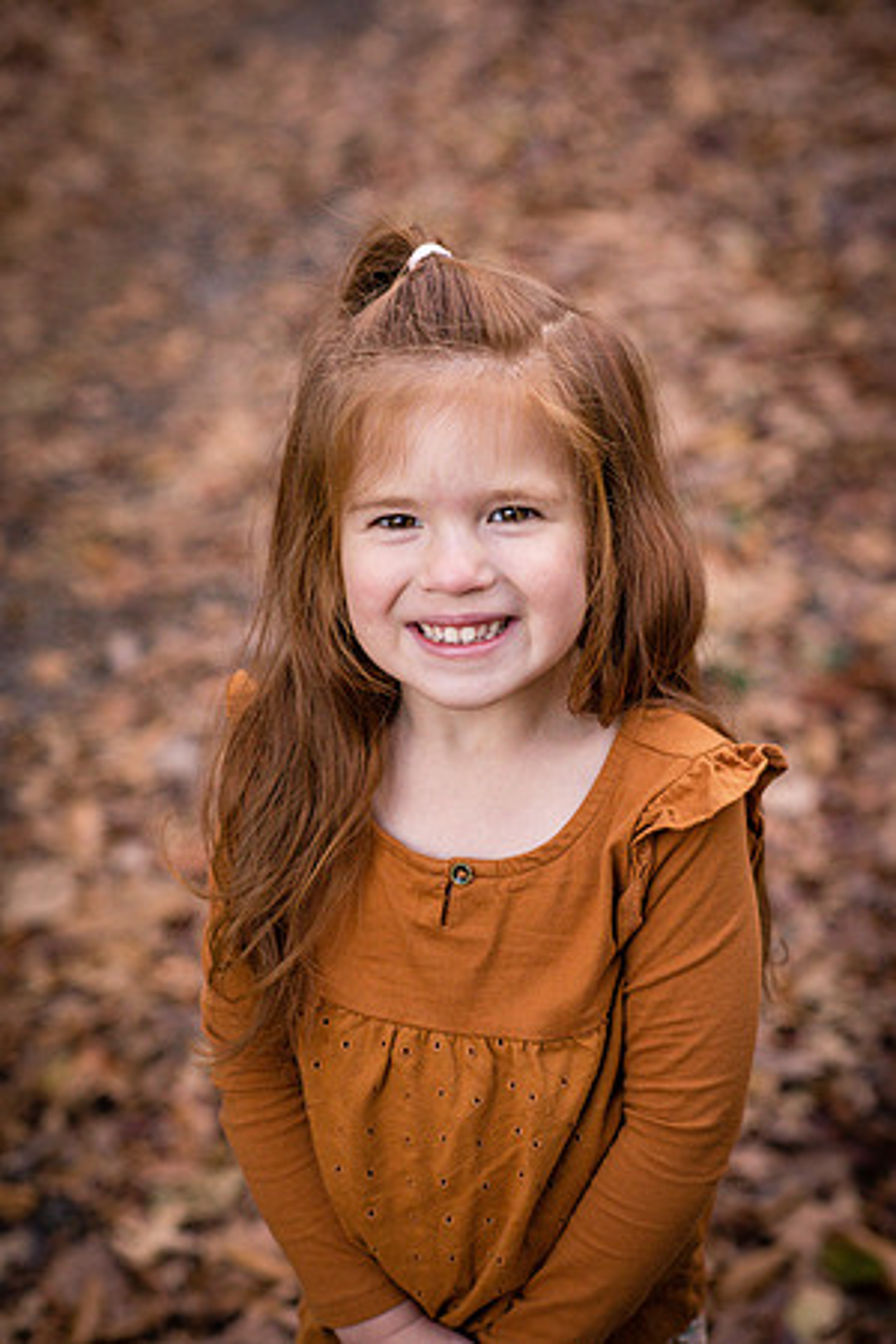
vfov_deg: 23.9
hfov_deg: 16.1
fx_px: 3173
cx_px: 448
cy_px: 672
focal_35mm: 85
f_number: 3.5
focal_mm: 85
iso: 1250
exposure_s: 1/400
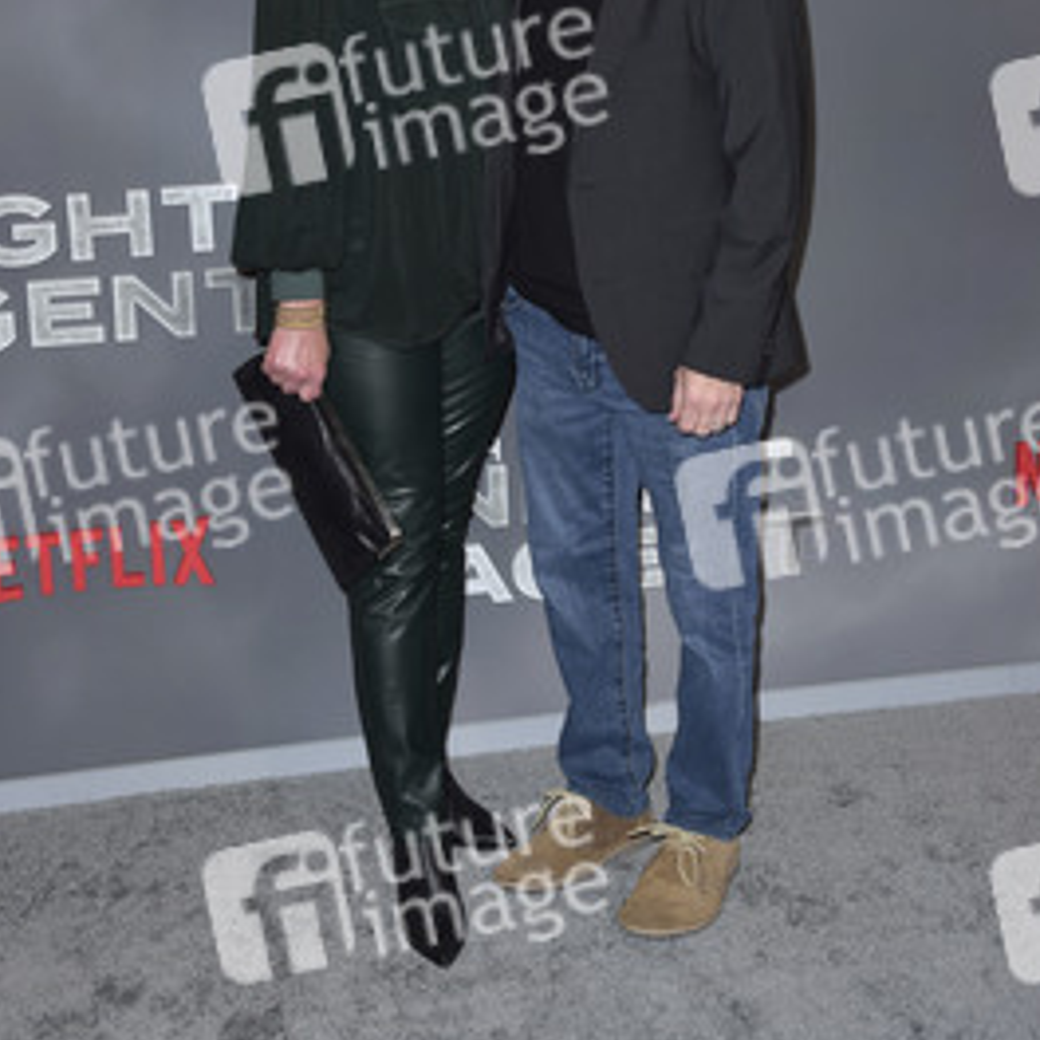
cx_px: 522
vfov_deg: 25.5
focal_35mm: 67
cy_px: 299
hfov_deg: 25.7
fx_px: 2277
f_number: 6.3
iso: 400
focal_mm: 52
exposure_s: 1/250
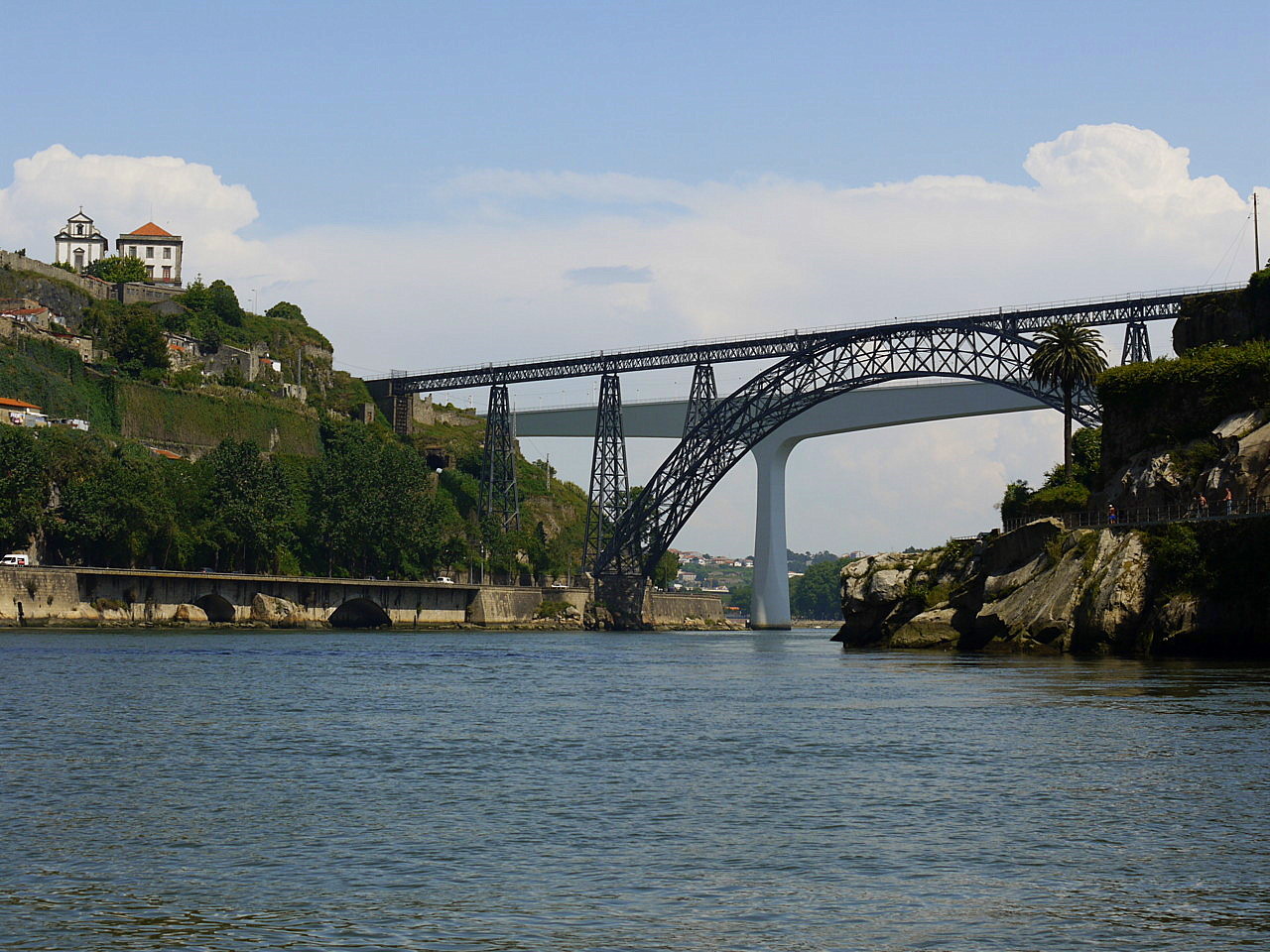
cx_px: 635
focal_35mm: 68
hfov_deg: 28.6
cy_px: 476
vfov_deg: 21.6
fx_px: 2495
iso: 100
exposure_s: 1/250
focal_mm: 34
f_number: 9
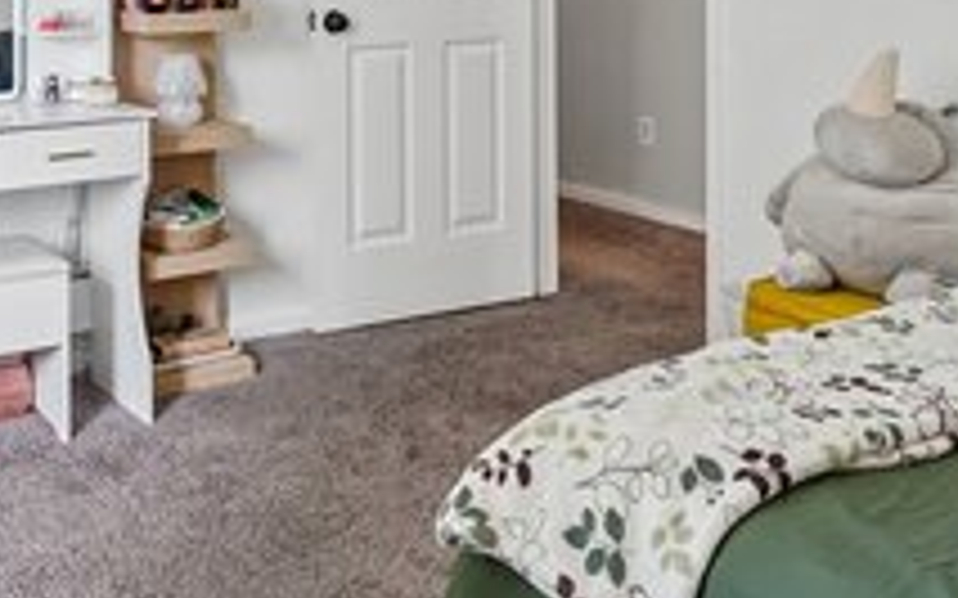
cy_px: -79
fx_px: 1279
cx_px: 373
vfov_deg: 24.4
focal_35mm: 49
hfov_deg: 40.8
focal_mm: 16
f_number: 8
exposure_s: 1/20
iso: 400
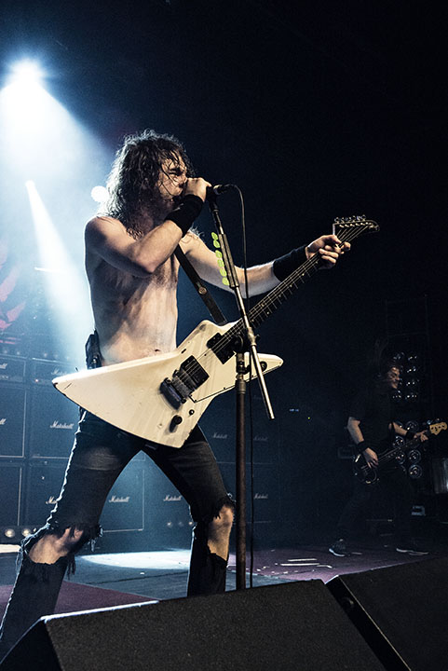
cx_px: 224
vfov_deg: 50.7
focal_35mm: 38
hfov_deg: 35.1
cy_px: 336
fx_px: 708
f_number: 6.3
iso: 4000
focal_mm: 38
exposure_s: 1/320
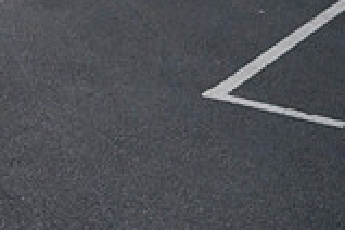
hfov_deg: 14.2
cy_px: -10
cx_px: -267
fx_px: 1227
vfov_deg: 10.6
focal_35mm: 128
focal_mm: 35
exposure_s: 1/320
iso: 1250
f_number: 3.5
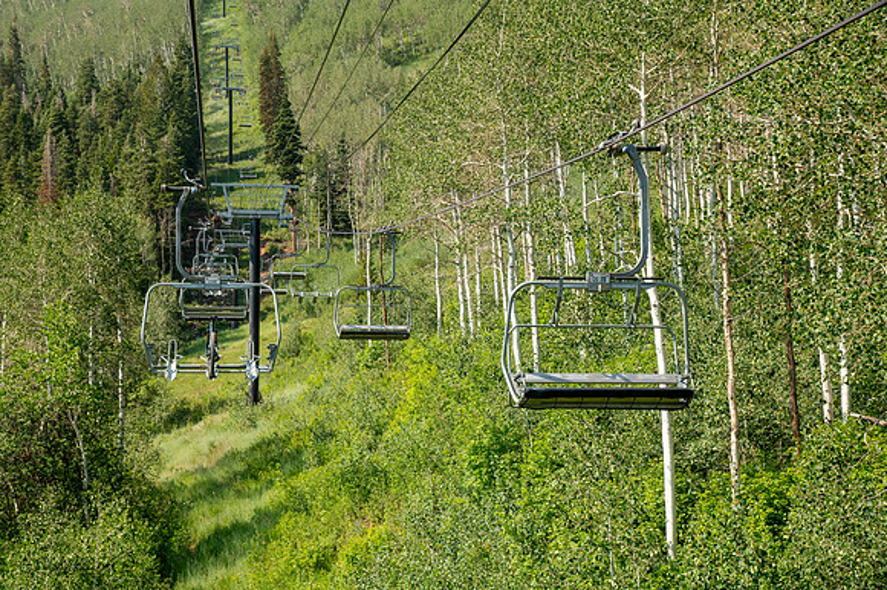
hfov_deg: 28.9
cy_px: 295
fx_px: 1724
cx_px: 444
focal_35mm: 70
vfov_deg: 19.4
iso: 1250
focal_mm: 70
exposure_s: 1/500
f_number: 13
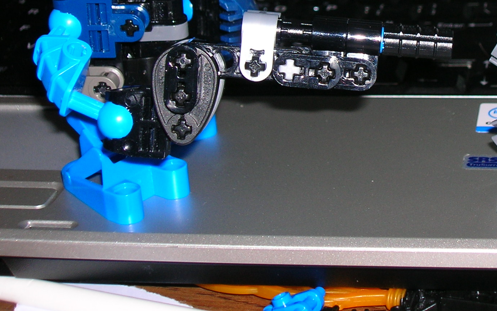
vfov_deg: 13.6
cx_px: 372
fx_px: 1287
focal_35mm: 95
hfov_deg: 21.7
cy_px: 17
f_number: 3.4
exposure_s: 1/60.1
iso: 50
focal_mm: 9
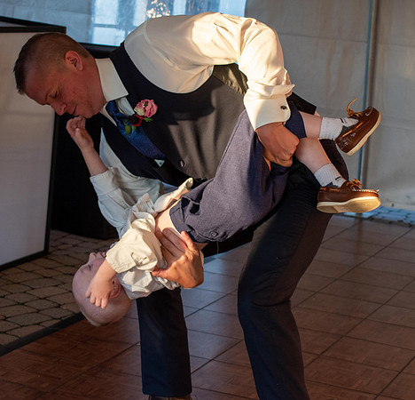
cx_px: 233
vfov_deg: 18.7
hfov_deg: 19.4
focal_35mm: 91
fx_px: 1212
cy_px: 169
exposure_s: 1/125
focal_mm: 42
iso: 400
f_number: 5.6
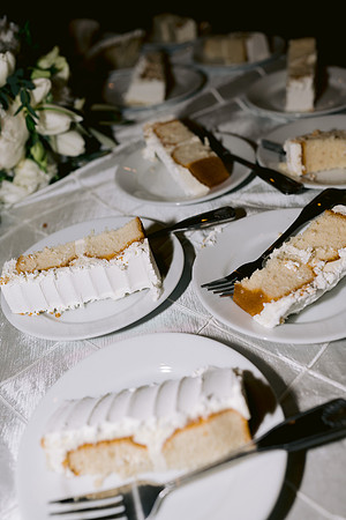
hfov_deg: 37.9
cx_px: 173
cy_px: 260
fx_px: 505
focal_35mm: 35
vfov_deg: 54.4
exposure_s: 1/160
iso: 250
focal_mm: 35
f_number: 3.5
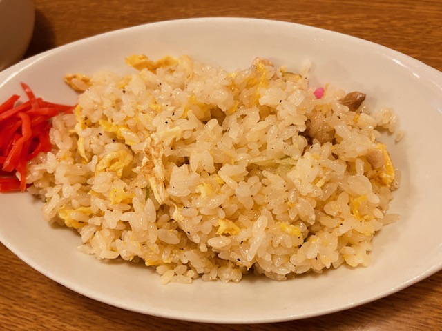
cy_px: 166
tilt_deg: -60.4
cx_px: 221
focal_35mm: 26
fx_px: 332
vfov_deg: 53.1
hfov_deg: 67.3
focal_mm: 4.25
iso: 160
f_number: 1.8
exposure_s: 1/50
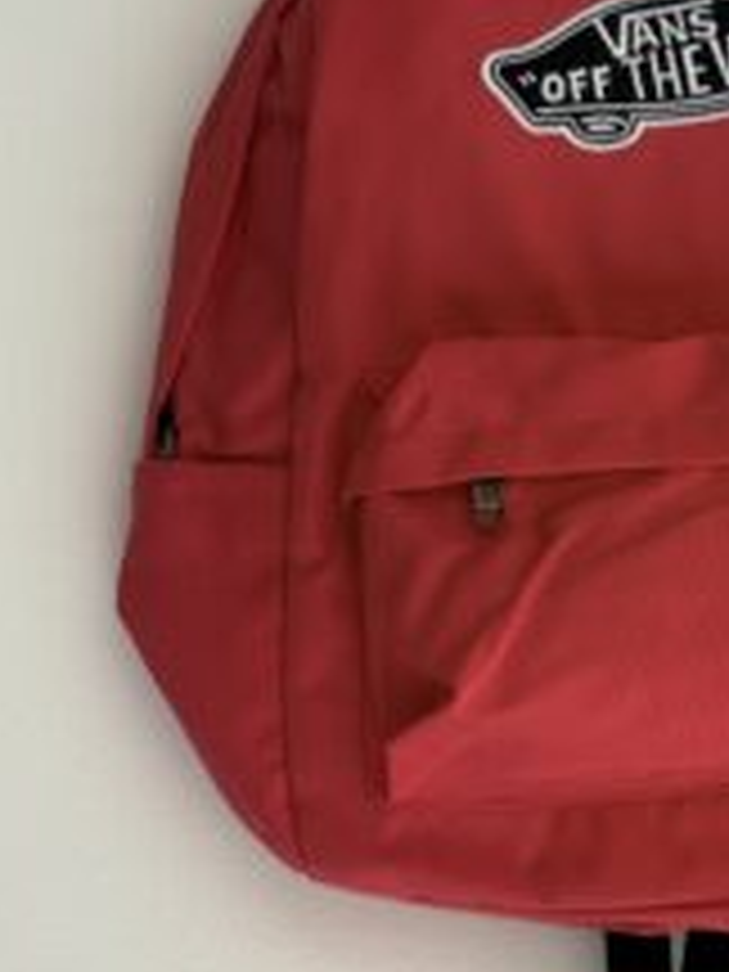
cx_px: 680
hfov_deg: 14.1
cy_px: 529
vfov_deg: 18.9
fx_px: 2920
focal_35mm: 104
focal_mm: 6.76
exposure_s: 1/40
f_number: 1.78
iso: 320
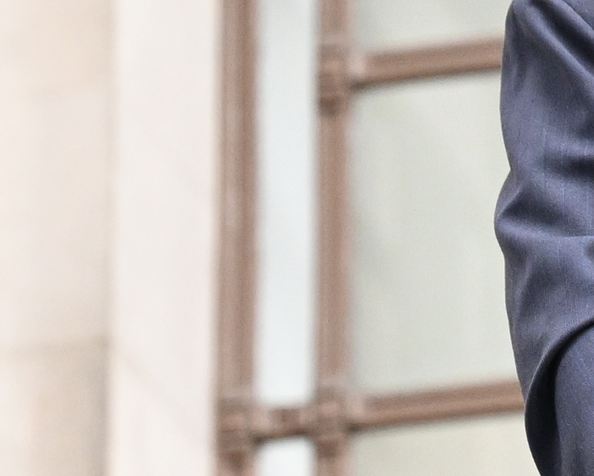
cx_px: 820
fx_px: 10198
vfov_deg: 2.7
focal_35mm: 580
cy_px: 256
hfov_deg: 3.3
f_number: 2.8
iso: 1250
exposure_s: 1/1600
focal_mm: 70
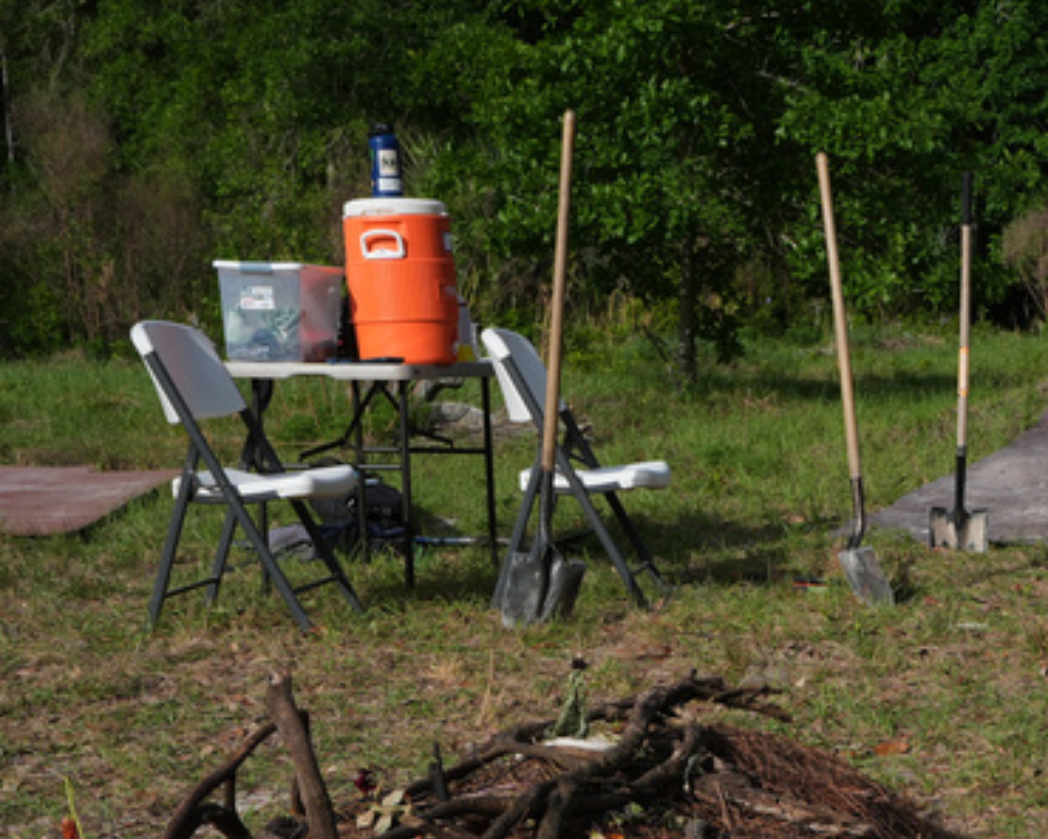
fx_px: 2419
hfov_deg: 23.4
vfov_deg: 19.0
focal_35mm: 78
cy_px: 867
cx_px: 1065
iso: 320
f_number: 14
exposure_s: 1/320
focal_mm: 30
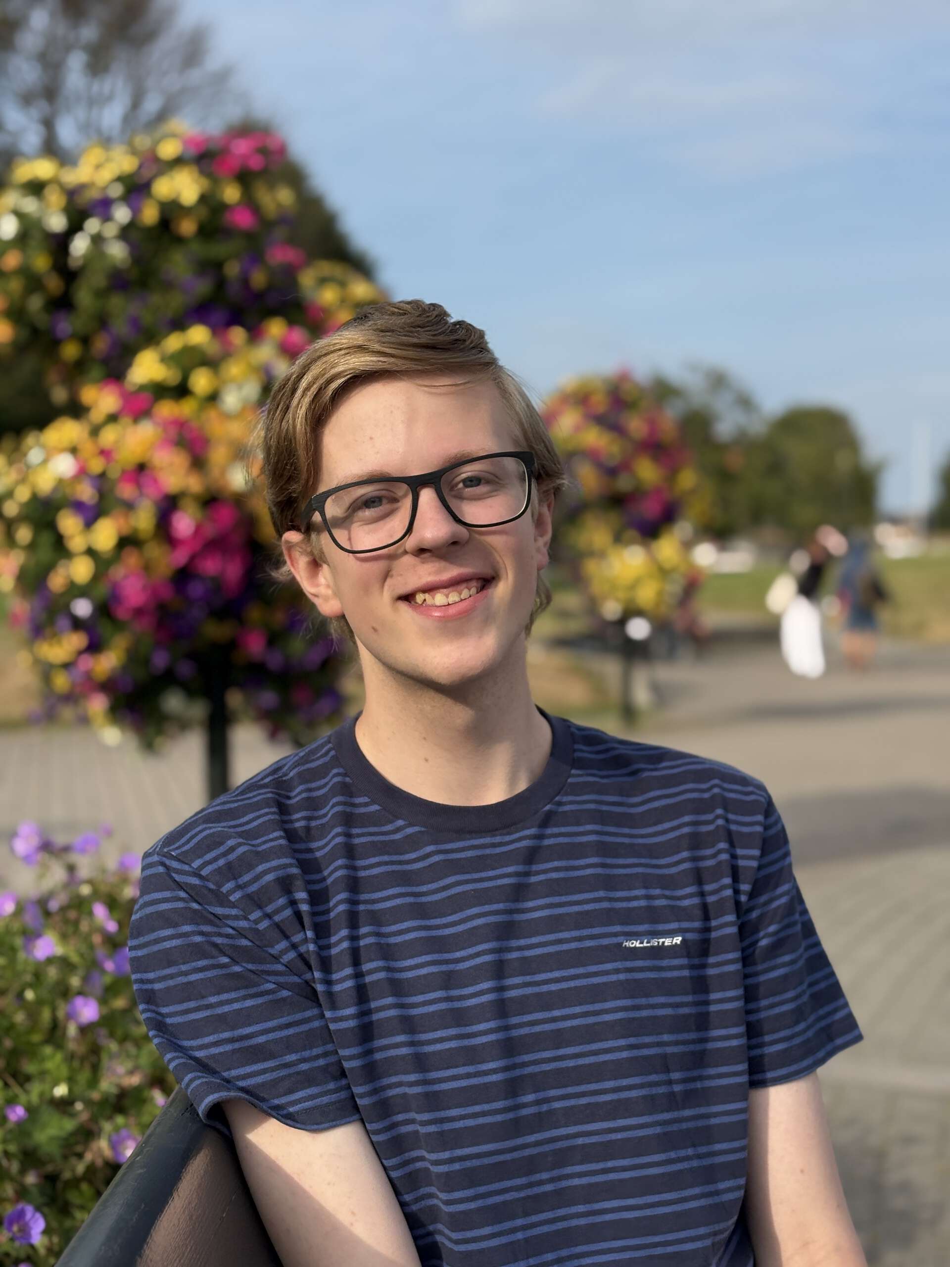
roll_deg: -0.2
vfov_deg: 36.8
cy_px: 634
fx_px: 1903
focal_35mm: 52
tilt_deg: -2.4
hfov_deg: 28.0
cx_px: 475
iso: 50
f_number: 1.6
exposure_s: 1/4065
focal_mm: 5.96
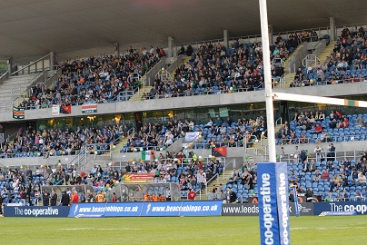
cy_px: 122
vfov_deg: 13.1
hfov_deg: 19.4
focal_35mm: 105
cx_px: 184
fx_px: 1071
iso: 720
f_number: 3.2
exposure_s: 1/160
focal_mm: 70
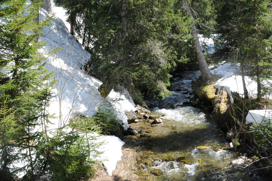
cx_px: 188
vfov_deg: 32.3
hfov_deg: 46.5
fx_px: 309
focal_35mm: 41
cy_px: 61
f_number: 5.6
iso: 500
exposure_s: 1/500
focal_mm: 18
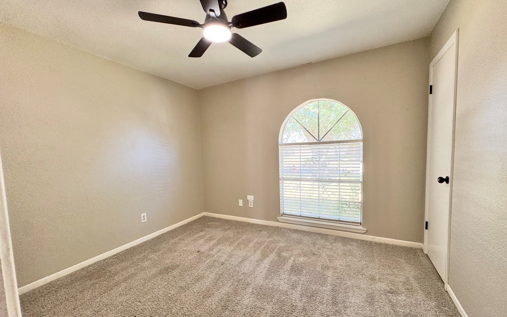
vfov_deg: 74.7
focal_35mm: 15
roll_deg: +1.3
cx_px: 255
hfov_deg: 101.5
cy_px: 169
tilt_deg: -4.9
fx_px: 207
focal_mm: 2.22
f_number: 2.2
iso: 125
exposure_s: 1/99
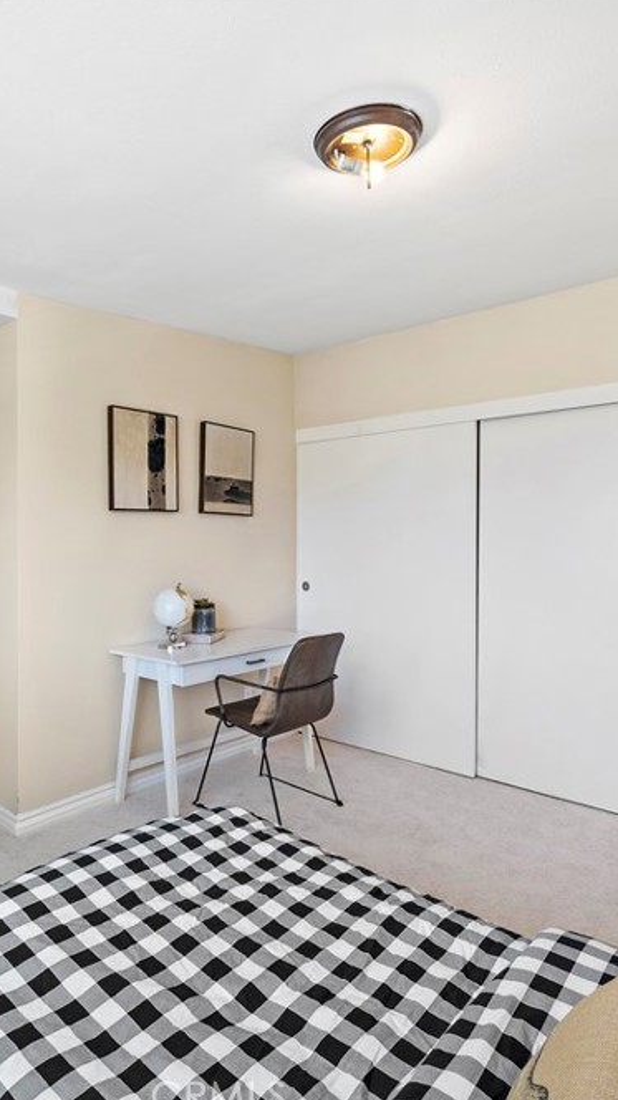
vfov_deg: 83.9
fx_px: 612
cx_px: 250
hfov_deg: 53.2
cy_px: 555
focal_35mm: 21
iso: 250
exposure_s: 1/1.67
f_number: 8
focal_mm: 13
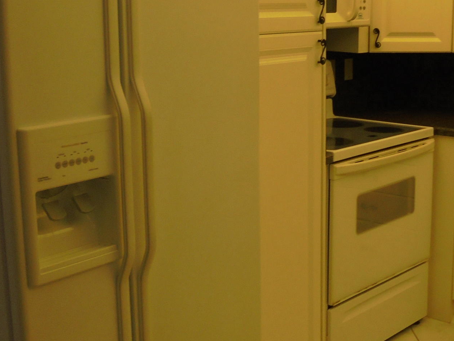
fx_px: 813
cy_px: 138
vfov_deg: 23.6
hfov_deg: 30.9
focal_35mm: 62
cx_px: 307
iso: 100
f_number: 3.5
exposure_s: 1/30
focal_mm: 4.6
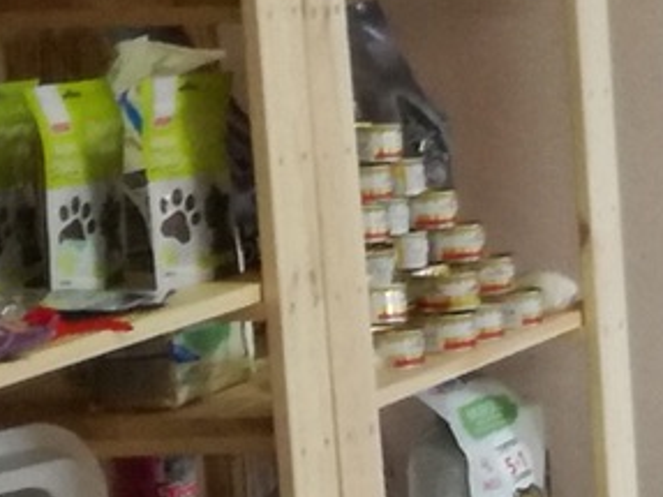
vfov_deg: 7.7
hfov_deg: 8.8
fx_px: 3695
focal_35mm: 193
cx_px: 1869
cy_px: 333
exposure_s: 1/33.3
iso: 200
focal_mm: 3.79
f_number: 2
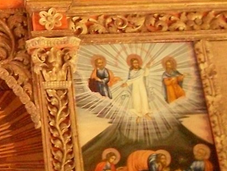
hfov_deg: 13.8
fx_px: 859
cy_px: 96
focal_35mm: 131
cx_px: -148
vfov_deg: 11.3
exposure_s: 1/8
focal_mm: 6.3
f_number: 2.8
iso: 400
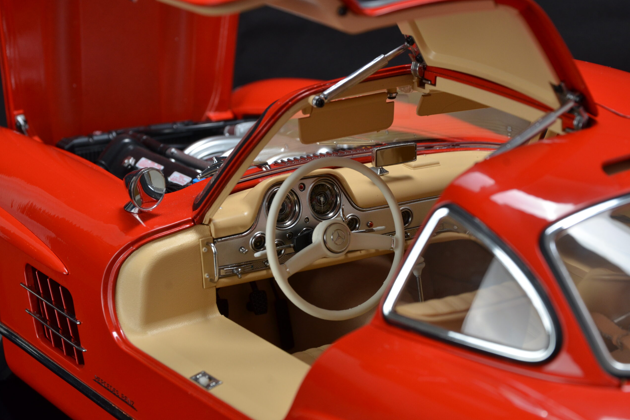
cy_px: 209
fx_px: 1855
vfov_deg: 12.9
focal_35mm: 106
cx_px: 318
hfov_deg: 19.3
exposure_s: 1/50
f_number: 9
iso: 400
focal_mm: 70
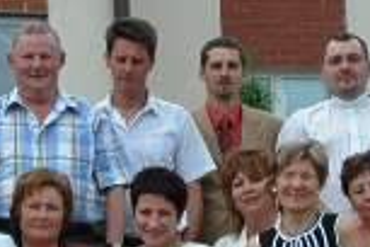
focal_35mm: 181
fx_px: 1860
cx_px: 164
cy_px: 222
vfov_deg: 7.6
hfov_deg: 11.4
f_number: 8
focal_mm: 18
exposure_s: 1/250
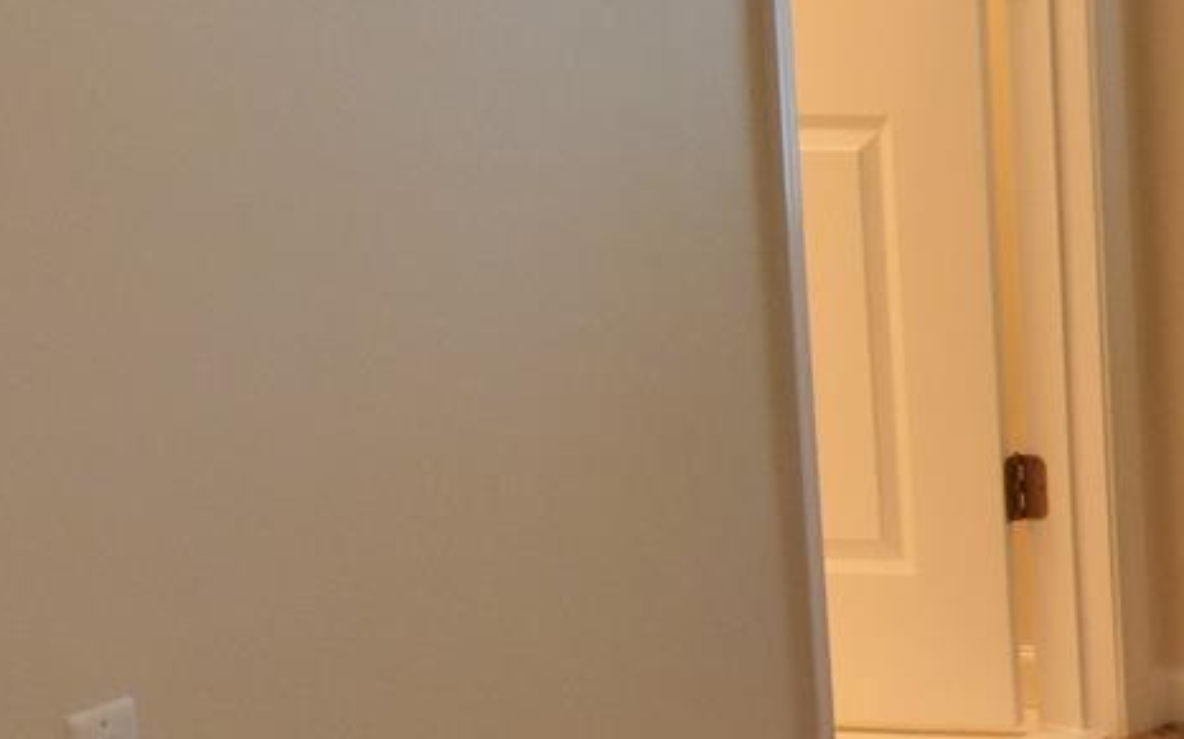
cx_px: 2307
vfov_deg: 10.6
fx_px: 3903
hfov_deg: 14.5
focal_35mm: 121
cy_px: 949
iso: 800
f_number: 5.6
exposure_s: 1/125
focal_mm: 18
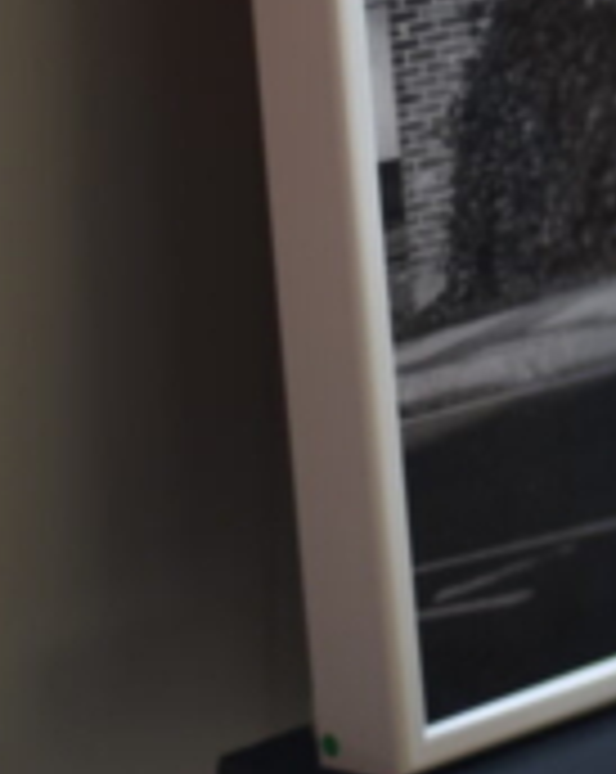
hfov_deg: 8.8
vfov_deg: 11.7
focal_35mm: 164
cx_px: 1313
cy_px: 151
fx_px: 3747
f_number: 1.4
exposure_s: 1/5
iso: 100
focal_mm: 50
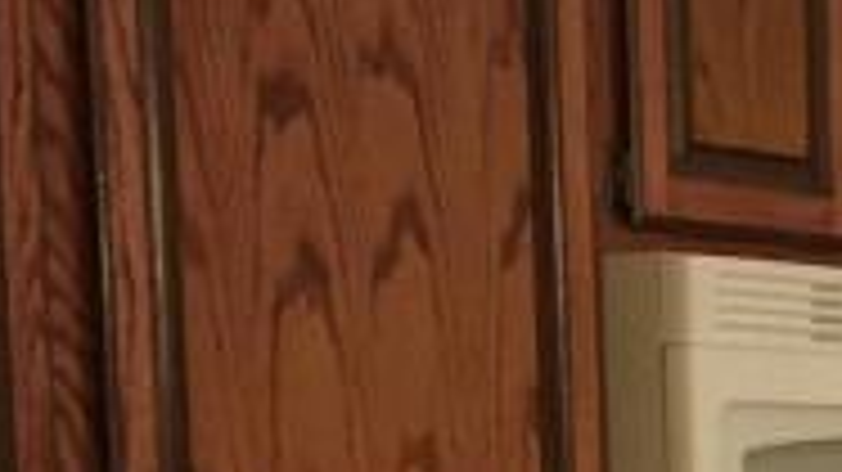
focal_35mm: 173
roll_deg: -0.4
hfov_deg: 11.2
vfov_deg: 6.8
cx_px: 1711
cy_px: 962
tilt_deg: -7.2
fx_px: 3861
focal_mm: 4.15
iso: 160
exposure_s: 1/30
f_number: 2.2
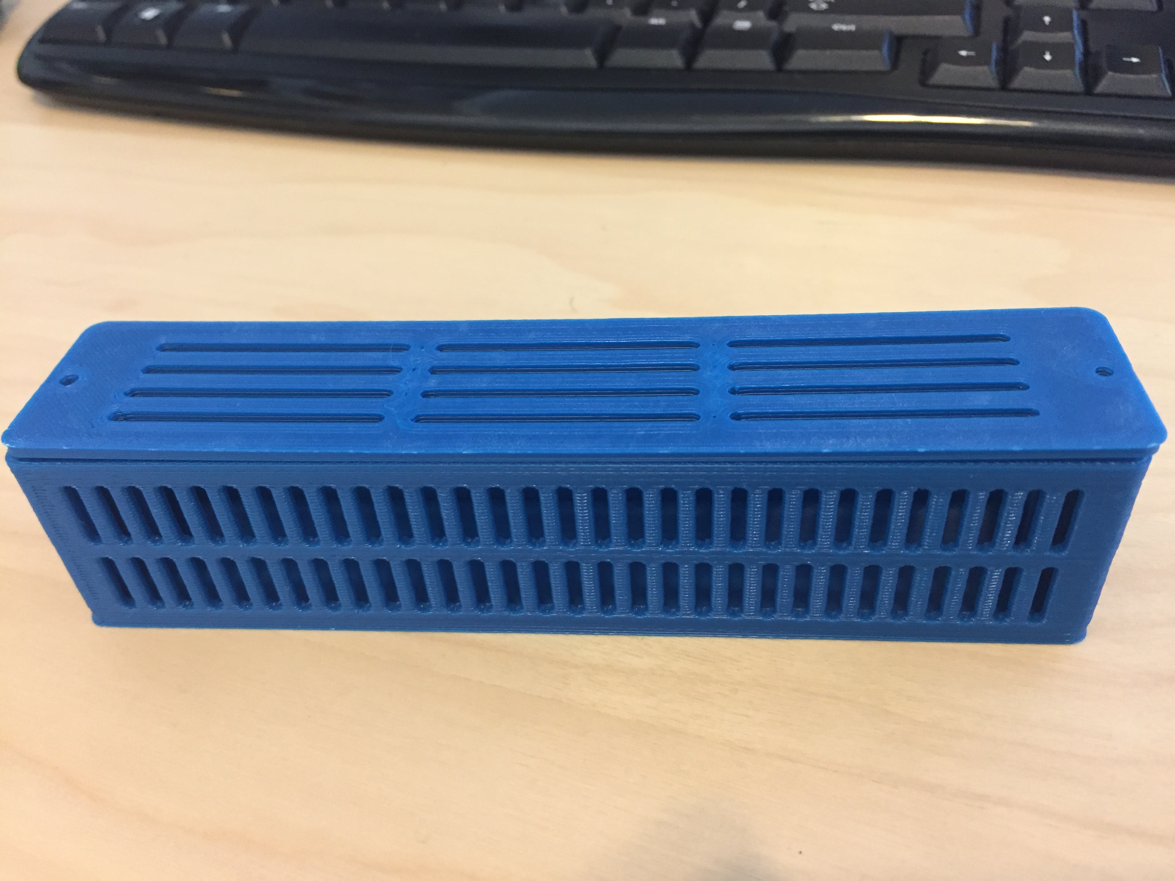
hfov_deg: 61.7
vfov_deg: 48.2
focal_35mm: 29
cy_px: 440
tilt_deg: -41.2
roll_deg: +3.5
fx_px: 984
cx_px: 588
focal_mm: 4.15
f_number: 2.2
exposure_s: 1/30
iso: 160
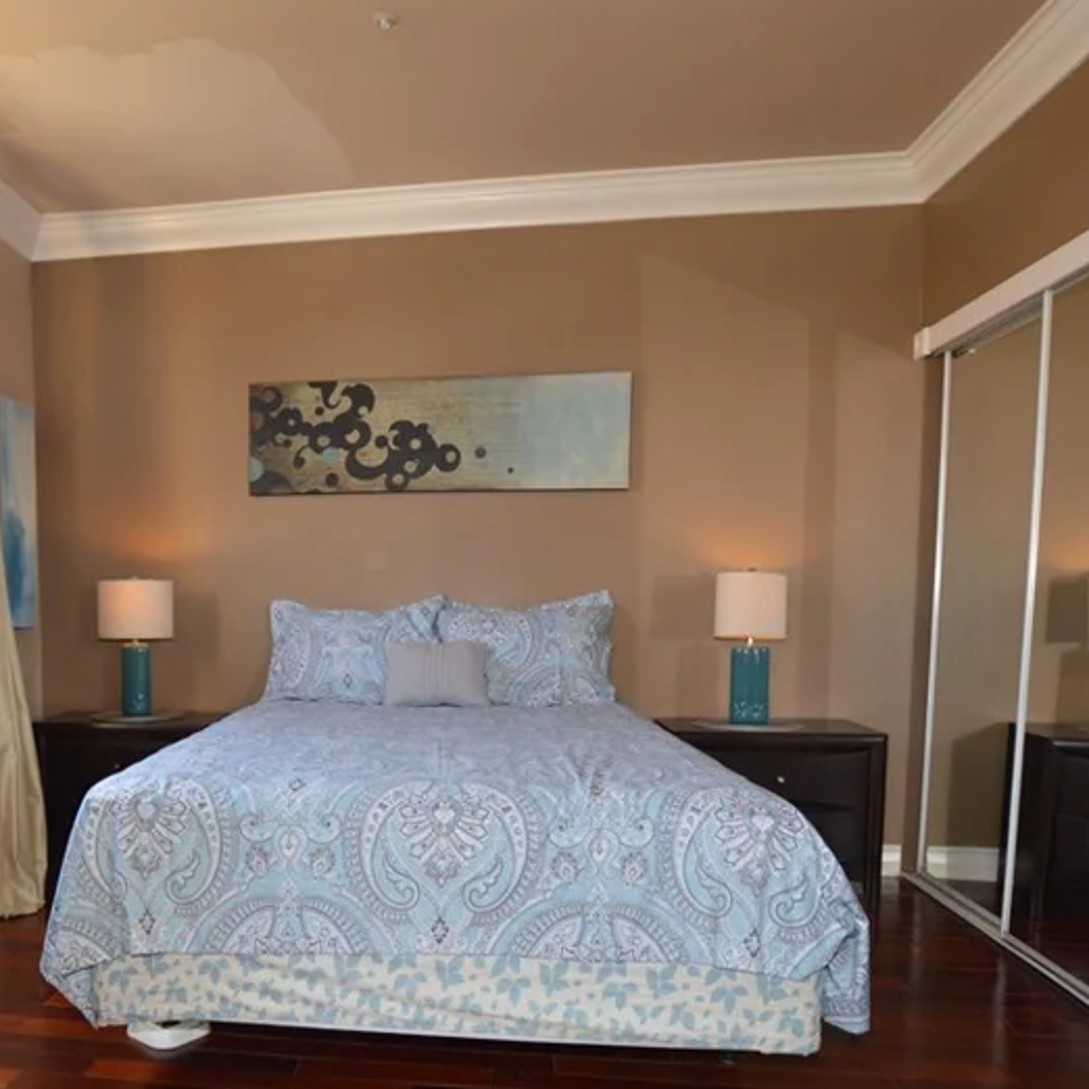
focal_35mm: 25
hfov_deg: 60.3
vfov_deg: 61.8
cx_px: 307
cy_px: 699
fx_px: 890
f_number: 5.6
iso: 400
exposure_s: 1/125
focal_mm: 10
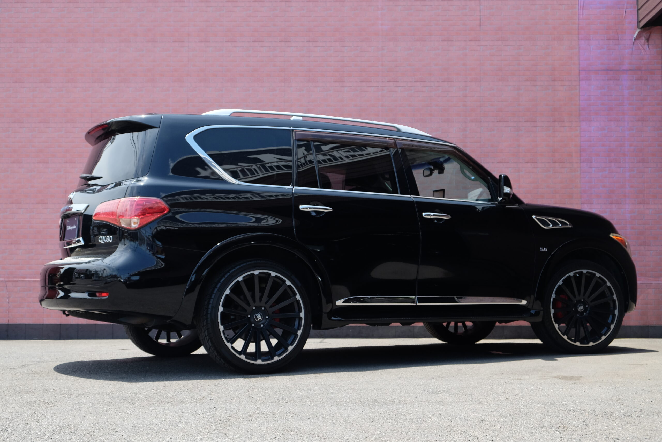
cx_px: 331
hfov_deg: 40.3
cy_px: 221
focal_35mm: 49
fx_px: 901
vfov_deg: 27.5
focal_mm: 32.9
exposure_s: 1/400
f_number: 5.6
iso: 400
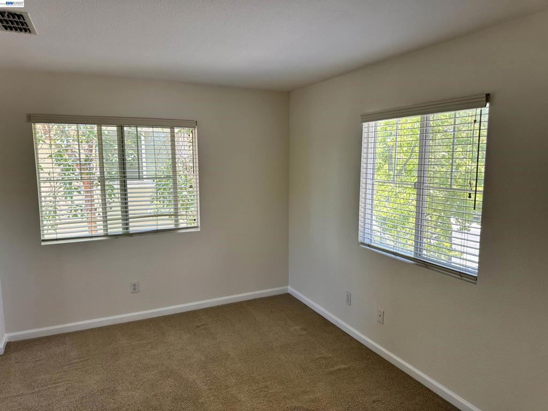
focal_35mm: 24
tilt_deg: -6.6
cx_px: 274
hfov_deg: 71.6
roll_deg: -0.3
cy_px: 206
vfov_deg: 56.8
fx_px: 380
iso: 80
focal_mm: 6.86
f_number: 1.78
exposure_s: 1/120
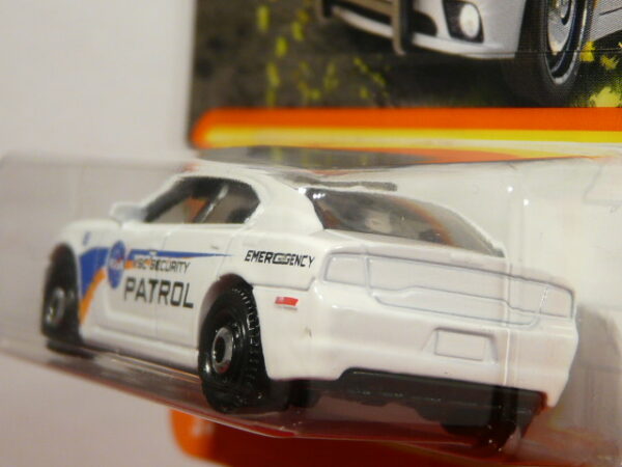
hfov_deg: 16.0
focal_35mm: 123
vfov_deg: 12.0
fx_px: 2210
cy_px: 234
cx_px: 311
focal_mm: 12.6
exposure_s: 1/50
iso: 100
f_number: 3.2
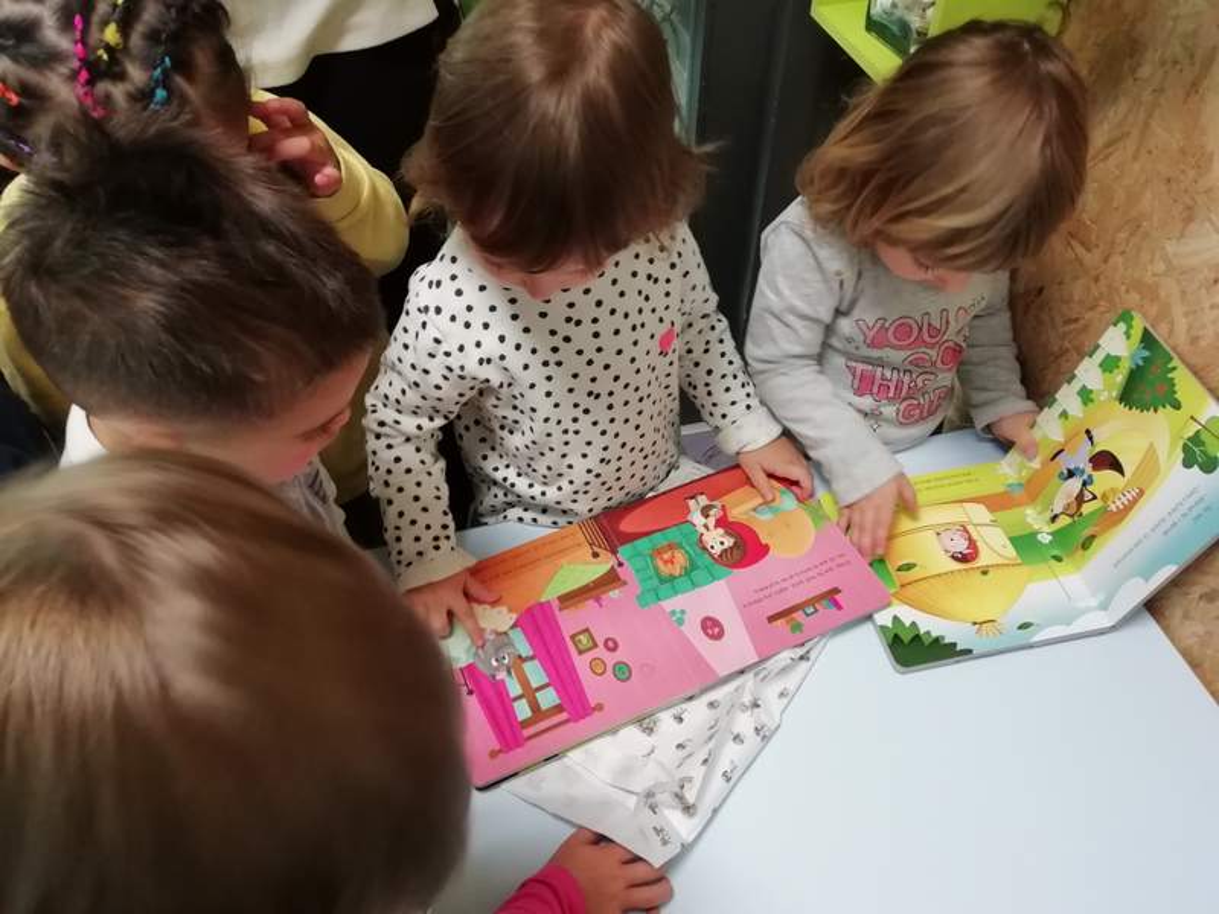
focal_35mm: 26
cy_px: 457
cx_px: 610
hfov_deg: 67.3
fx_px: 916
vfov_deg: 53.1
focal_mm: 3.46
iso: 250
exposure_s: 1/33.3
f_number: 2.2
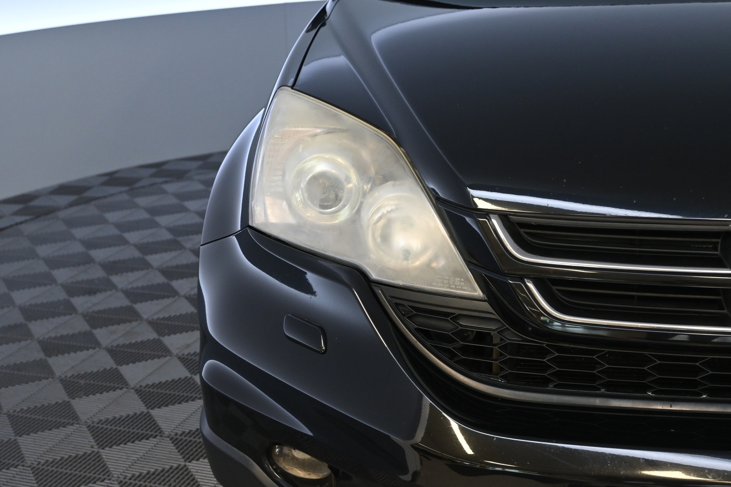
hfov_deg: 35.1
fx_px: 1157
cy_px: 244
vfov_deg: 23.8
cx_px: 366
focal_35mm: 57
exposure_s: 1/60
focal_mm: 38
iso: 1100
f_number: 5.6
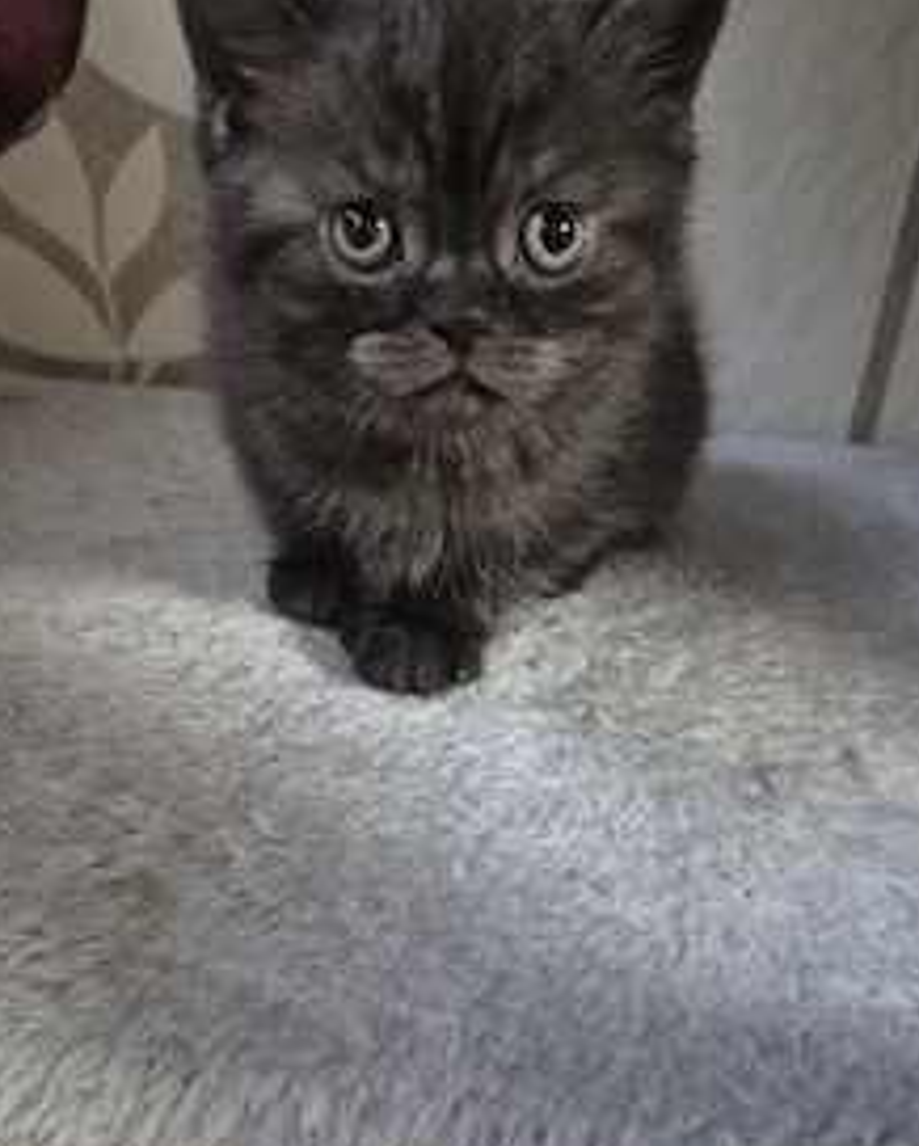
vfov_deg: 54.1
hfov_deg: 44.5
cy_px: 632
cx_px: 405
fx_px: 1121
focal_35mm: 33
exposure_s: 1/30
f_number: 1.8
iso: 1250
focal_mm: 5.4
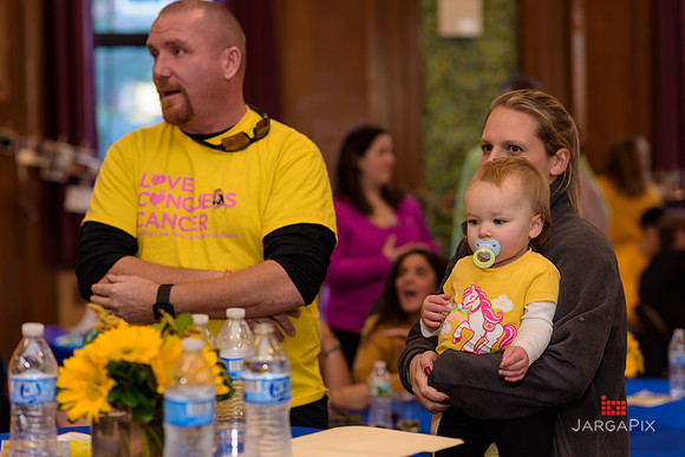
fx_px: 1618
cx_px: 342
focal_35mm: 85
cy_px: 228
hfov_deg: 23.9
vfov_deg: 16.1
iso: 500
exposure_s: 1/160
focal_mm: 85
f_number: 2.8
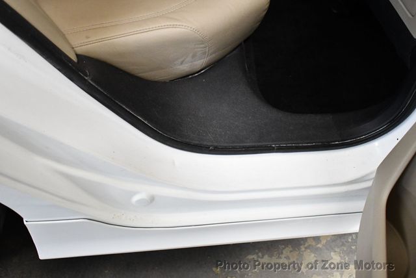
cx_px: 208
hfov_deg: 53.1
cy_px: 139
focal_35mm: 36
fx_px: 416
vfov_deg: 36.9
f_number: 3.5
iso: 2800
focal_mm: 18
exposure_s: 1/125
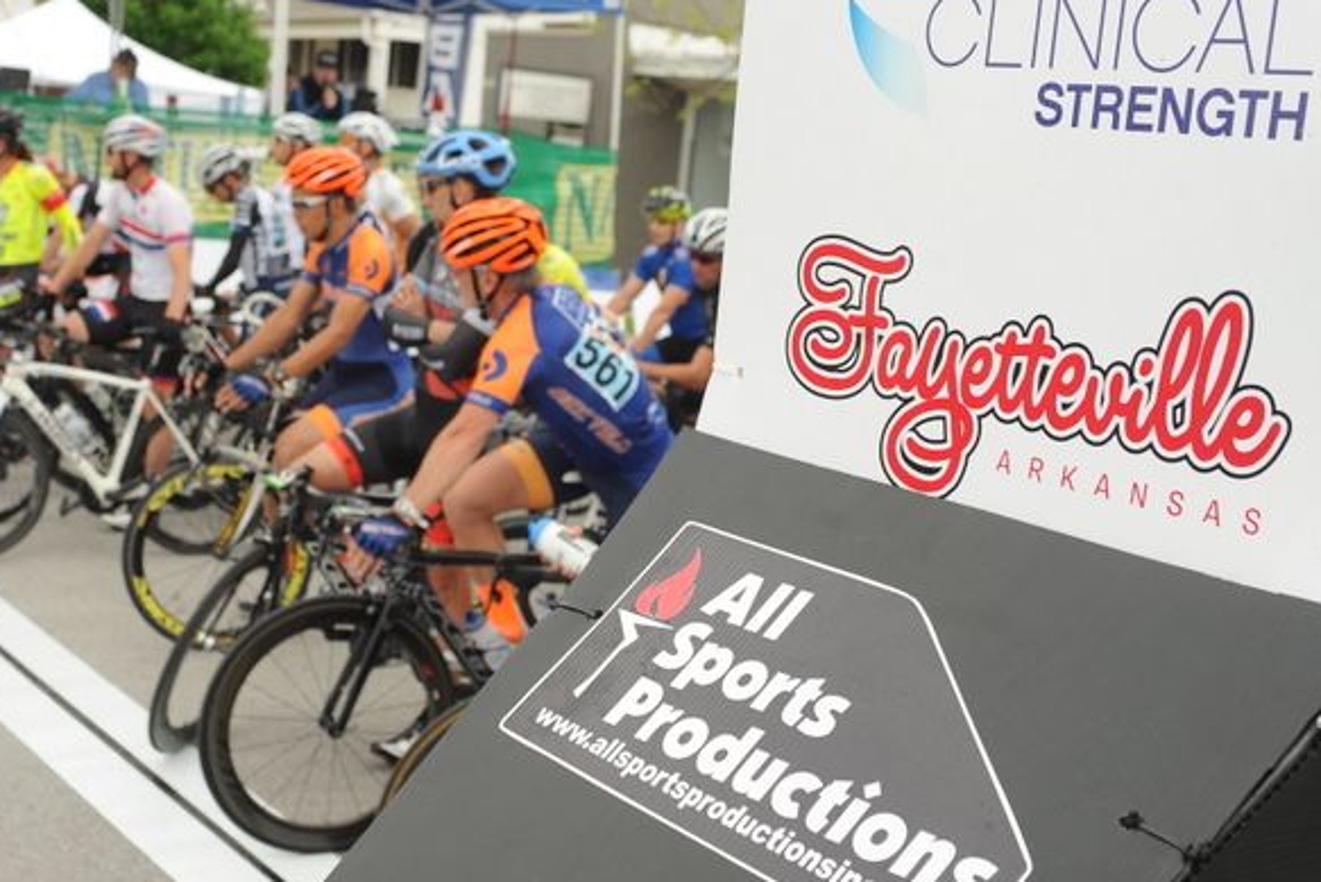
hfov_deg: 41.0
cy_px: 477
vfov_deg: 28.1
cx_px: 564
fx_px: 1762
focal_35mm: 48
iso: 200
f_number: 7.1
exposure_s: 1/320
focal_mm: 35
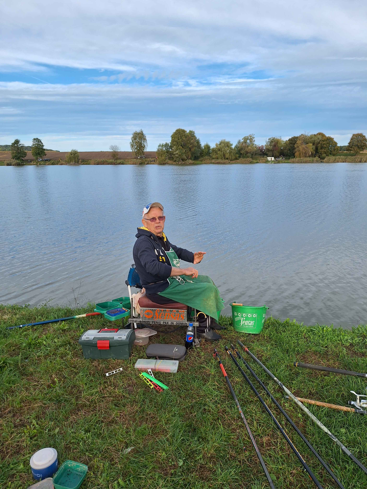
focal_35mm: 23
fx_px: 325
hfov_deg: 58.9
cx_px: 184
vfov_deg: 73.9
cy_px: 244
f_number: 1.8
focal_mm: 5.54
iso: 40
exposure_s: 1/1366
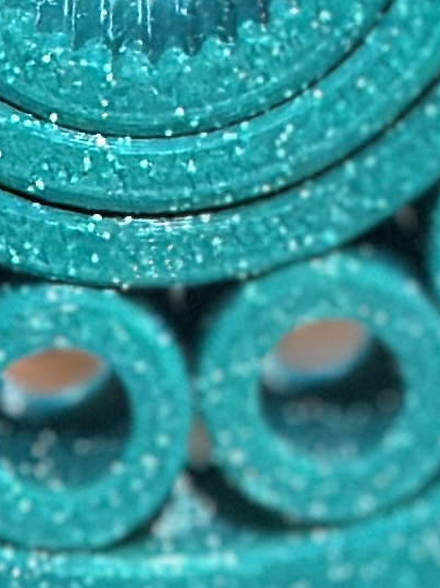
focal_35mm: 358
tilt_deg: -6.7
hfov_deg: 4.1
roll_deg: +0.7
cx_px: 123
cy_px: -905
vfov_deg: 5.3
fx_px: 6075
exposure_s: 1/33
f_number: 1.78
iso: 640
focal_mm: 6.86
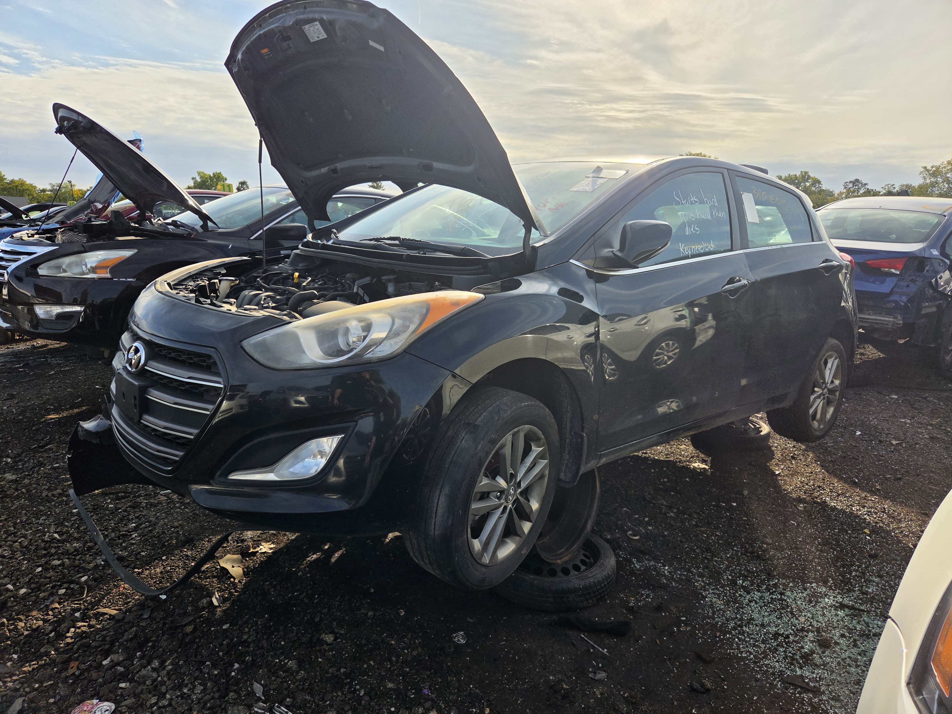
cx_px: 476
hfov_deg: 73.9
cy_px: 357
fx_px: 633
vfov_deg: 58.9
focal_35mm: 23
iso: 64
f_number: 1.8
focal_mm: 5.4
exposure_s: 1/7887
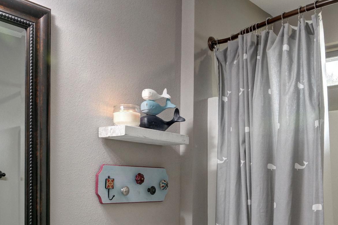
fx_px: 385
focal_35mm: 41
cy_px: 183
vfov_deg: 31.7
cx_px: 147
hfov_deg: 47.3
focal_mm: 11
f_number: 8
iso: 400
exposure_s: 1/60
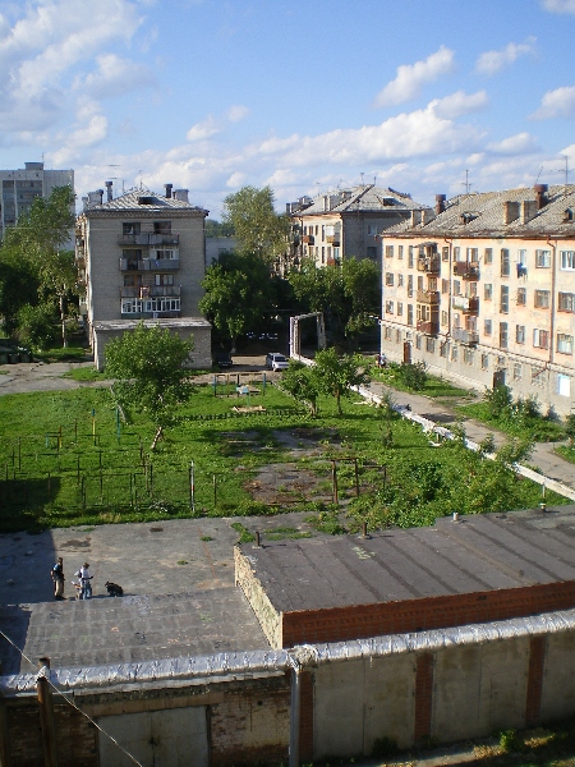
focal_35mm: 38
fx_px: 842
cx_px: 288
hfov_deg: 37.7
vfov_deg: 49.0
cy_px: 384
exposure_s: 1/320
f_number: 4.6
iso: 64
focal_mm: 6.3
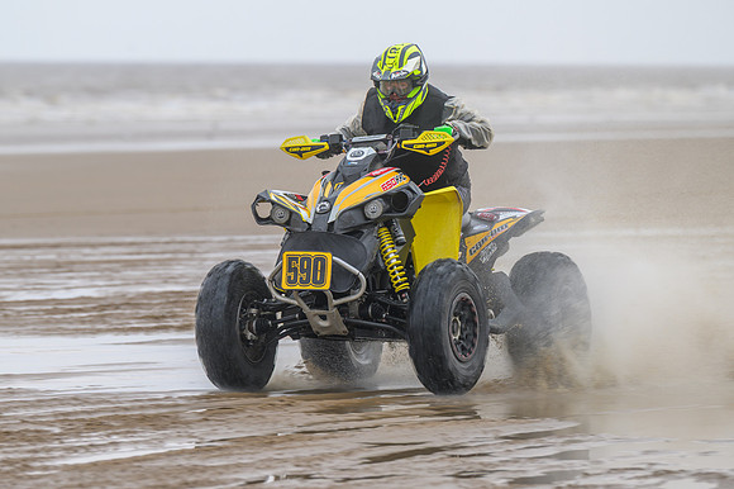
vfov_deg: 4.6
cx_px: 367
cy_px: 244
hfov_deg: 6.9
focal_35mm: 300
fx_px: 6113
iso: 64
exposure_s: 1/320
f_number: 4
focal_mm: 200
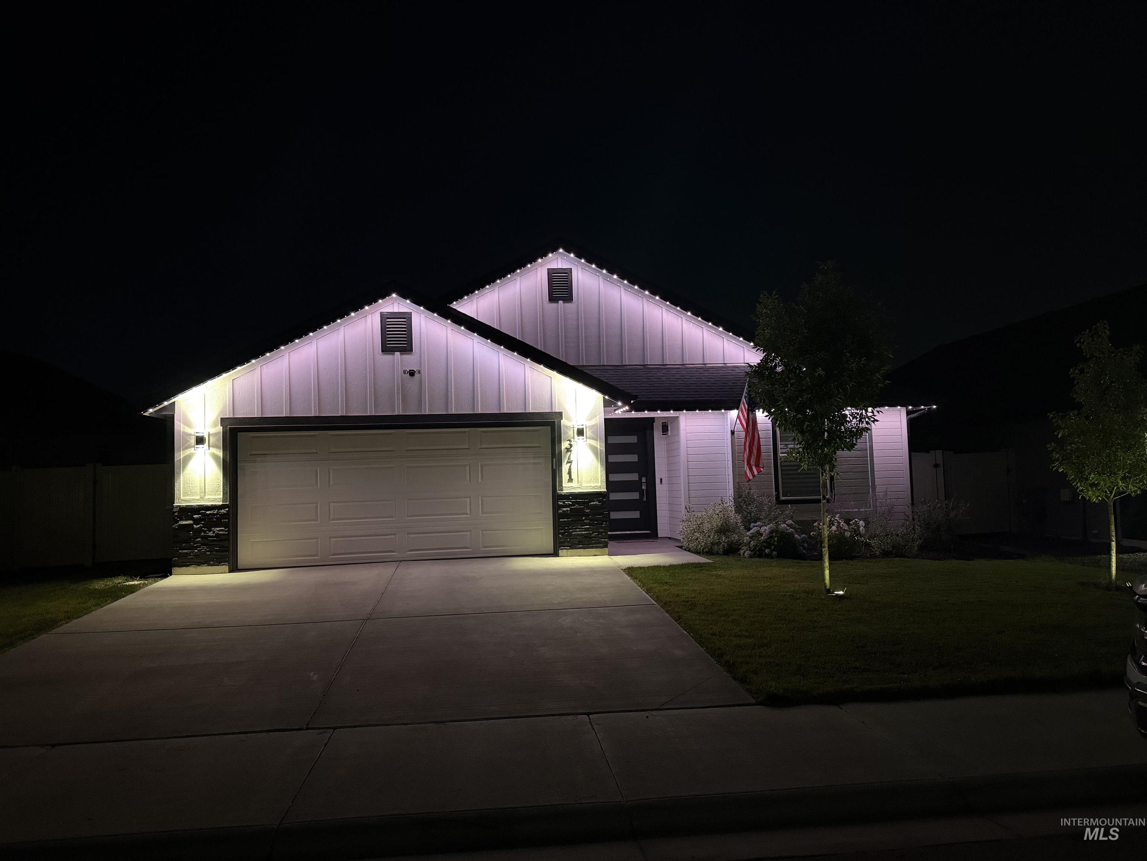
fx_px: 795
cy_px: 430
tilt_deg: +3.6
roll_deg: +1.8
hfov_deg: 71.6
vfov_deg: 56.8
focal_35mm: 24
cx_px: 574
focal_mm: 6.76
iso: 1000
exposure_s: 1/30
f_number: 1.78
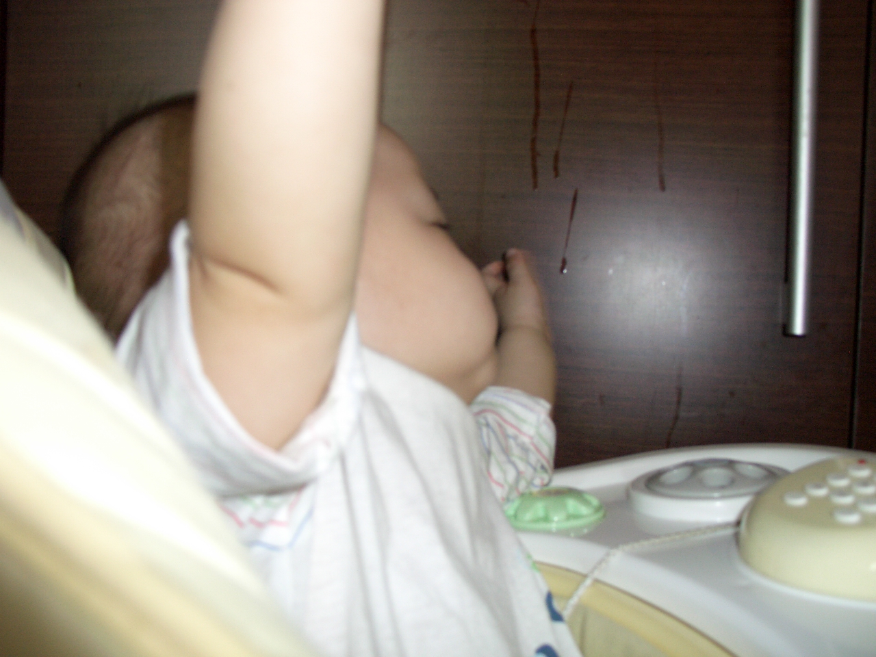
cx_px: 438
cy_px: 328
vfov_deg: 42.9
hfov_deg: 55.4
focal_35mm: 33
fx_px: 835
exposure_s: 1/60
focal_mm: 7.1
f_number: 2.8
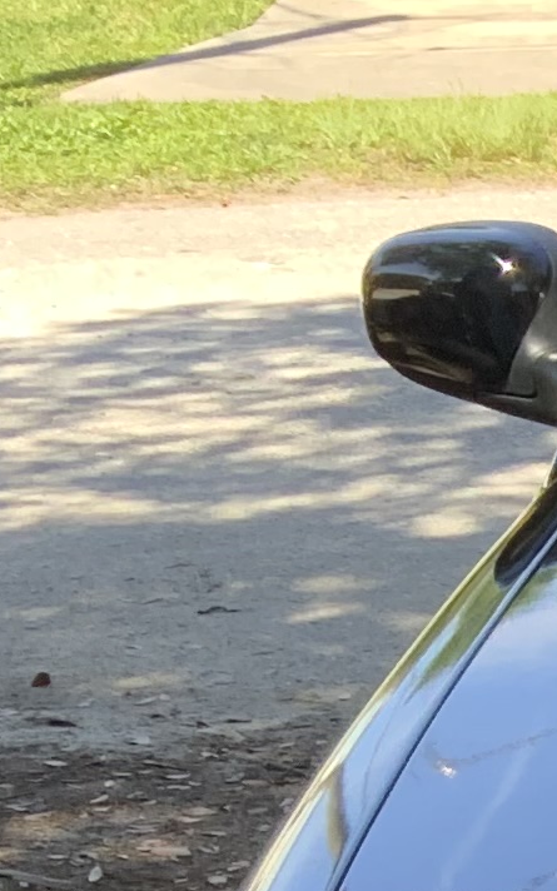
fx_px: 4226
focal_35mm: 174
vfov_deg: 11.5
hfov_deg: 6.6
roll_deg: -1.0
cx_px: 1894
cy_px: 1369
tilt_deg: -23.9
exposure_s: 1/220
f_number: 1.8
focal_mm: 3
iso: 16
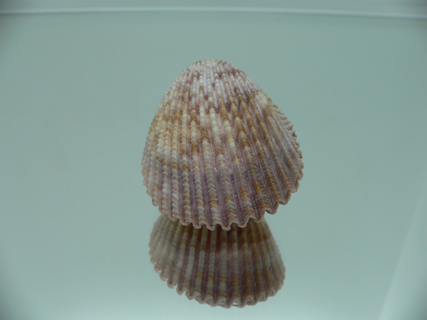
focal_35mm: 35
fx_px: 432
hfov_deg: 52.6
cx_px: 214
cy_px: 160
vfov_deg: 40.7
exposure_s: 1/60
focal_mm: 4.6
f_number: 2.8
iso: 80
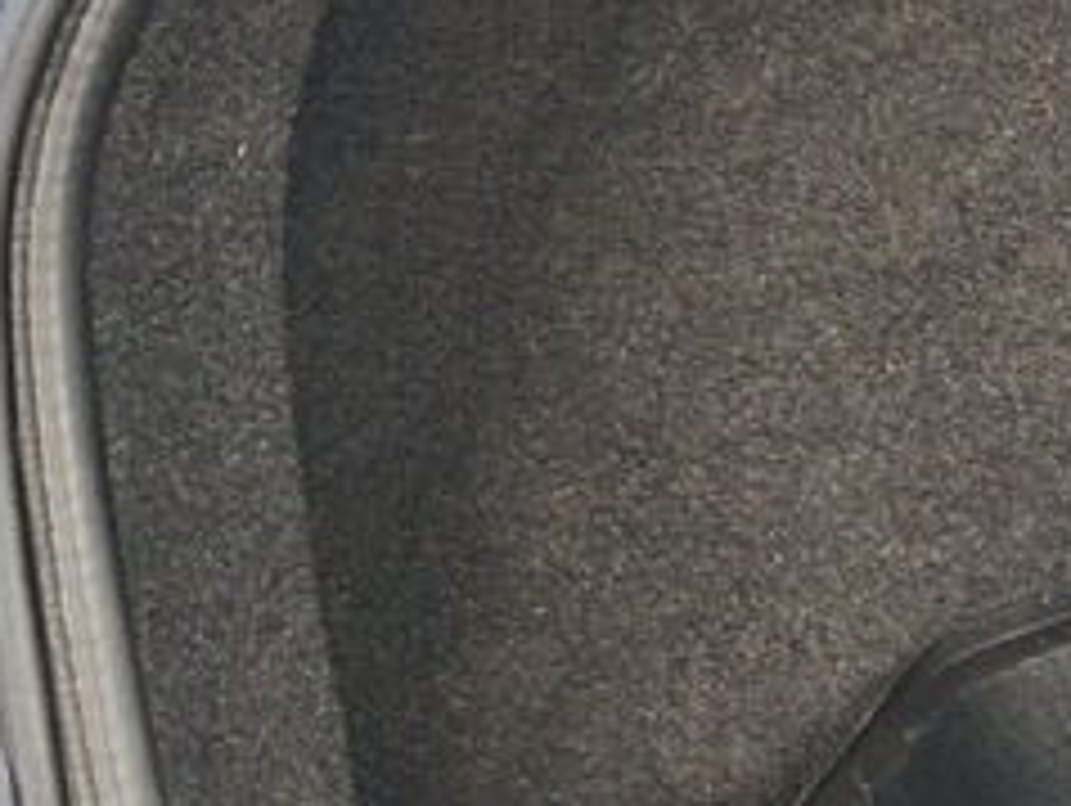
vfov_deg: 10.5
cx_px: 3141
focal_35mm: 139
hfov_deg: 10.4
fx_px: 4305
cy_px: -243
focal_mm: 5.54
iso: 160
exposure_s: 1/100
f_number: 1.8
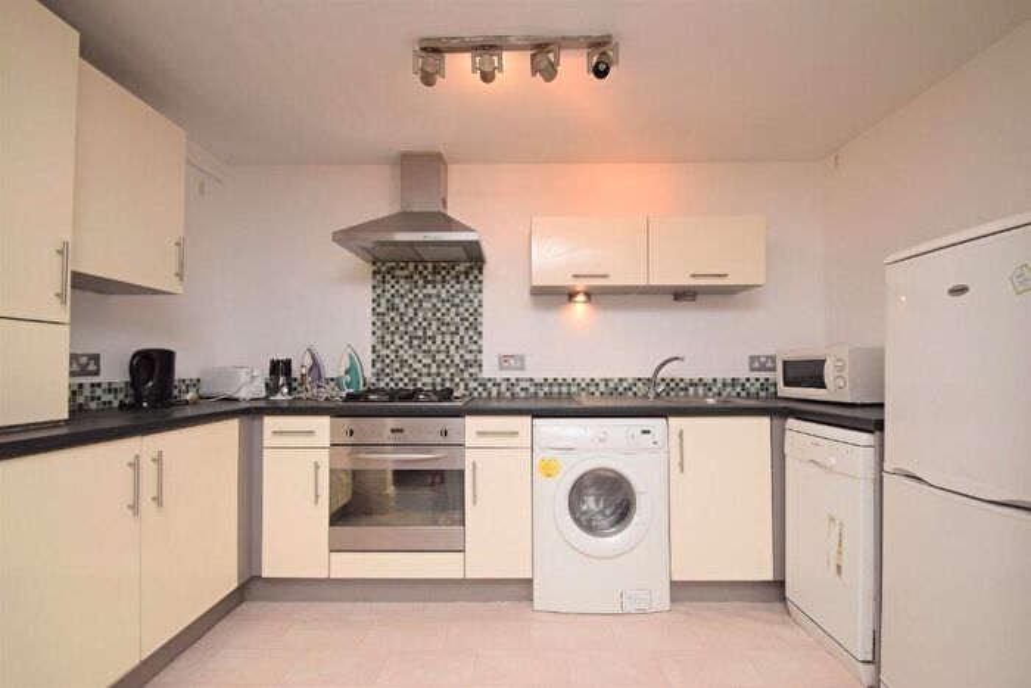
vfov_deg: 77.4
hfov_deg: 100.4
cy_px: 344
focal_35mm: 15
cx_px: 516
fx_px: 430
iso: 400
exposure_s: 1/60
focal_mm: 10
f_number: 8
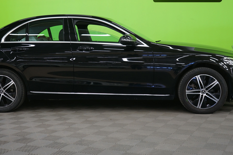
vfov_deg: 25.4
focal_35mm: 53
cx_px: 97
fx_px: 343
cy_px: 57
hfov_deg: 37.4
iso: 400
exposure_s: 1/8
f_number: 4.5
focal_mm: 38
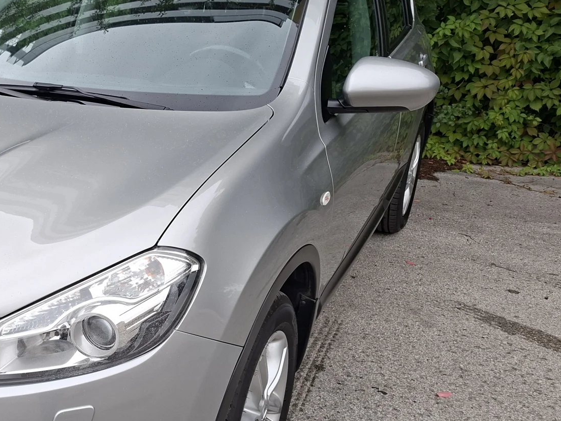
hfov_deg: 43.7
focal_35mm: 40
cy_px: 238
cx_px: 83
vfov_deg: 35.9
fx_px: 648
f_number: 1.8
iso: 40
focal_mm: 5.54
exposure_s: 1/149
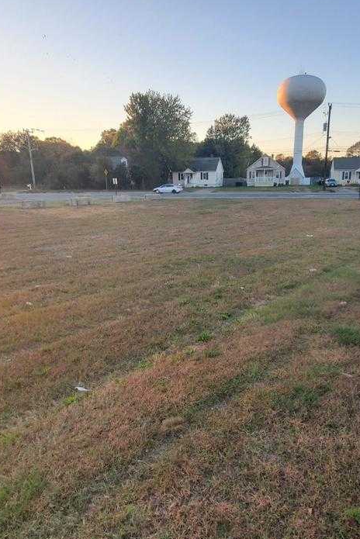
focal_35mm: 21
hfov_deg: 59.0
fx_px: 315
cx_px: 219
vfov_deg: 81.2
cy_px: 261
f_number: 2.2
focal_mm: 1.8
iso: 50
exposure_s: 1/132
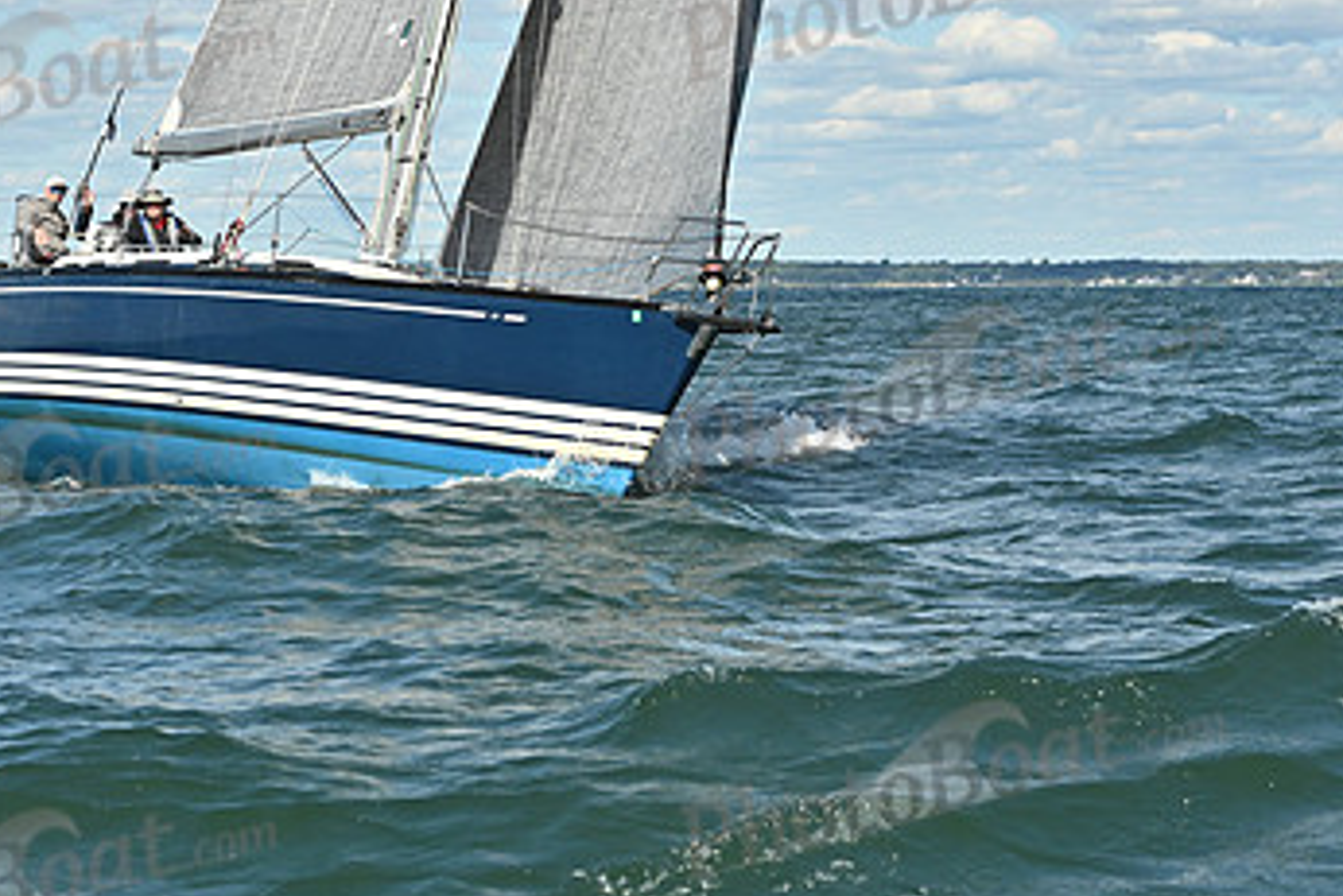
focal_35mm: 144
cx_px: 481
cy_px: 239
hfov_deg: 14.2
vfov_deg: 9.5
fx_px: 5374
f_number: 8
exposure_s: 1/1600
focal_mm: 86
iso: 320
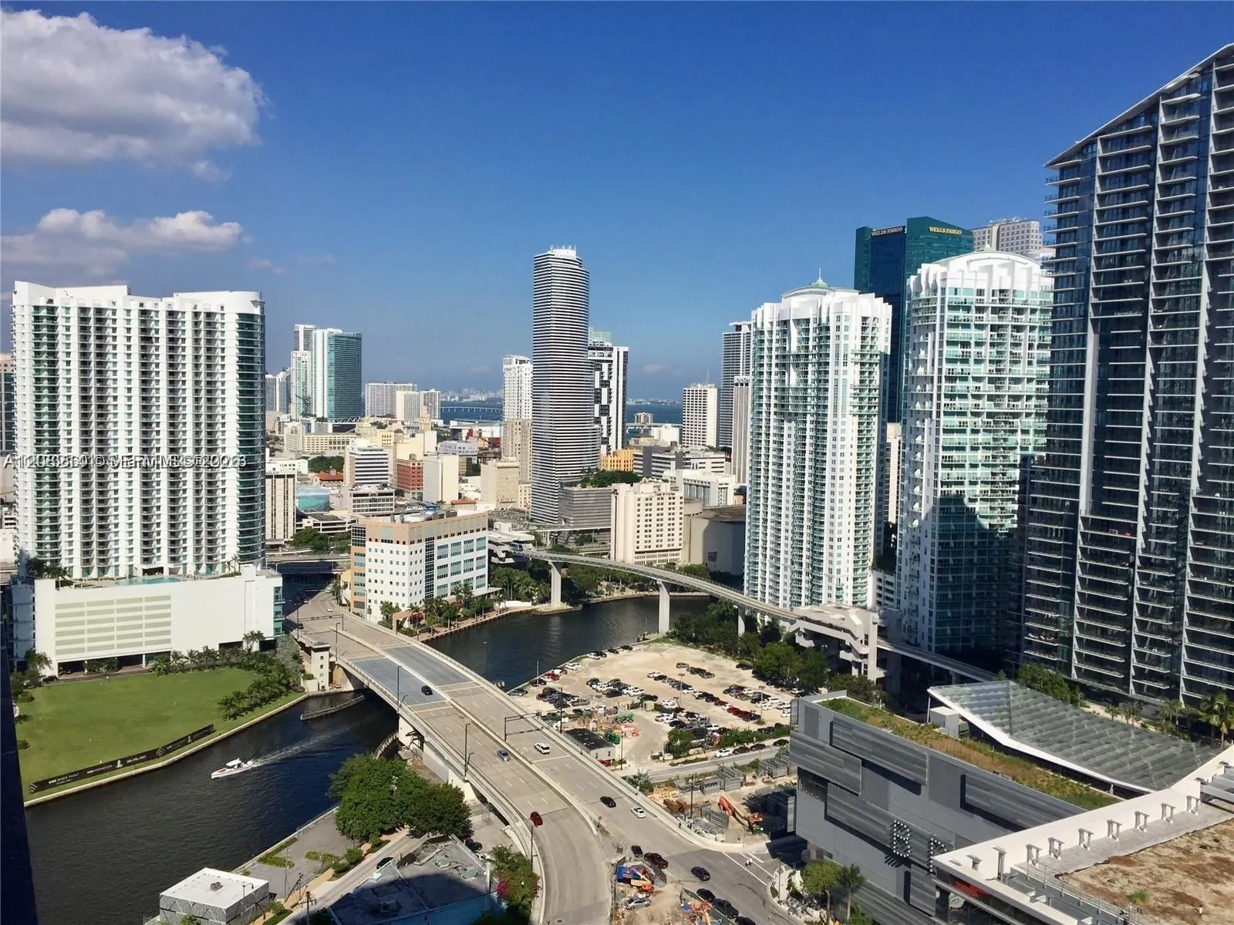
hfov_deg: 61.7
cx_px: 617
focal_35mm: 29
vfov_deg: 48.2
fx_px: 1034
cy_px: 462
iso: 32
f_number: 2.2
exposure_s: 1/4950
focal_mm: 4.15
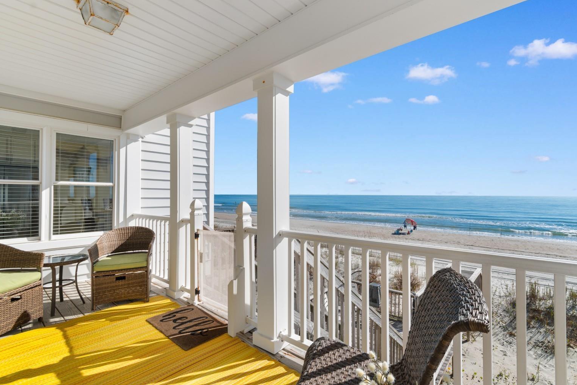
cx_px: 301
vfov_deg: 73.8
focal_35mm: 16
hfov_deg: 96.7
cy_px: 193
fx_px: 256
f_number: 10
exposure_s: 1/400
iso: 100
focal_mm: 10
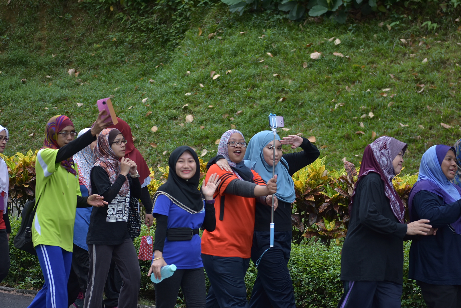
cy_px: 154
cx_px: 230
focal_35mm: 105
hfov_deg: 19.4
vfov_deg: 13.1
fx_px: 1346
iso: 160
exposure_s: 1/320
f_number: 2.8
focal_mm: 70
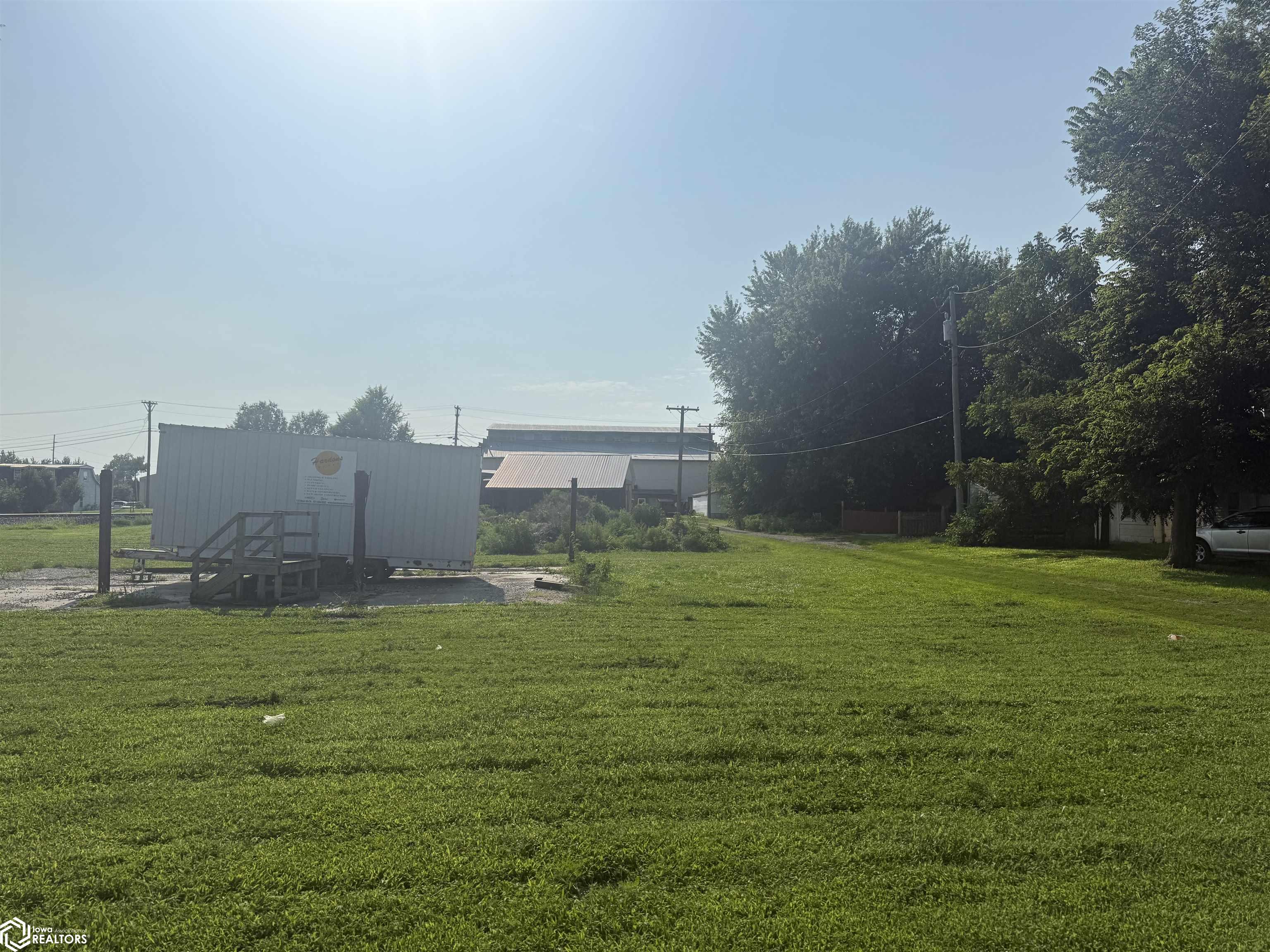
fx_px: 881
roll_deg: -0.9
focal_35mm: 24
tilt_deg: +1.3
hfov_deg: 71.6
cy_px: 476
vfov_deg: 56.8
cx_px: 635
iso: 64
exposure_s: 1/14286
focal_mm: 6.76
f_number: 1.78
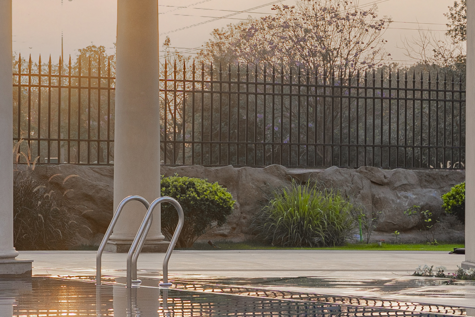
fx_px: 1834
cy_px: 173
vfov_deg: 9.9
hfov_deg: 14.7
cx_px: 132
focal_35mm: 139
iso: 125
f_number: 5.6
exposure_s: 1/100
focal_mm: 28
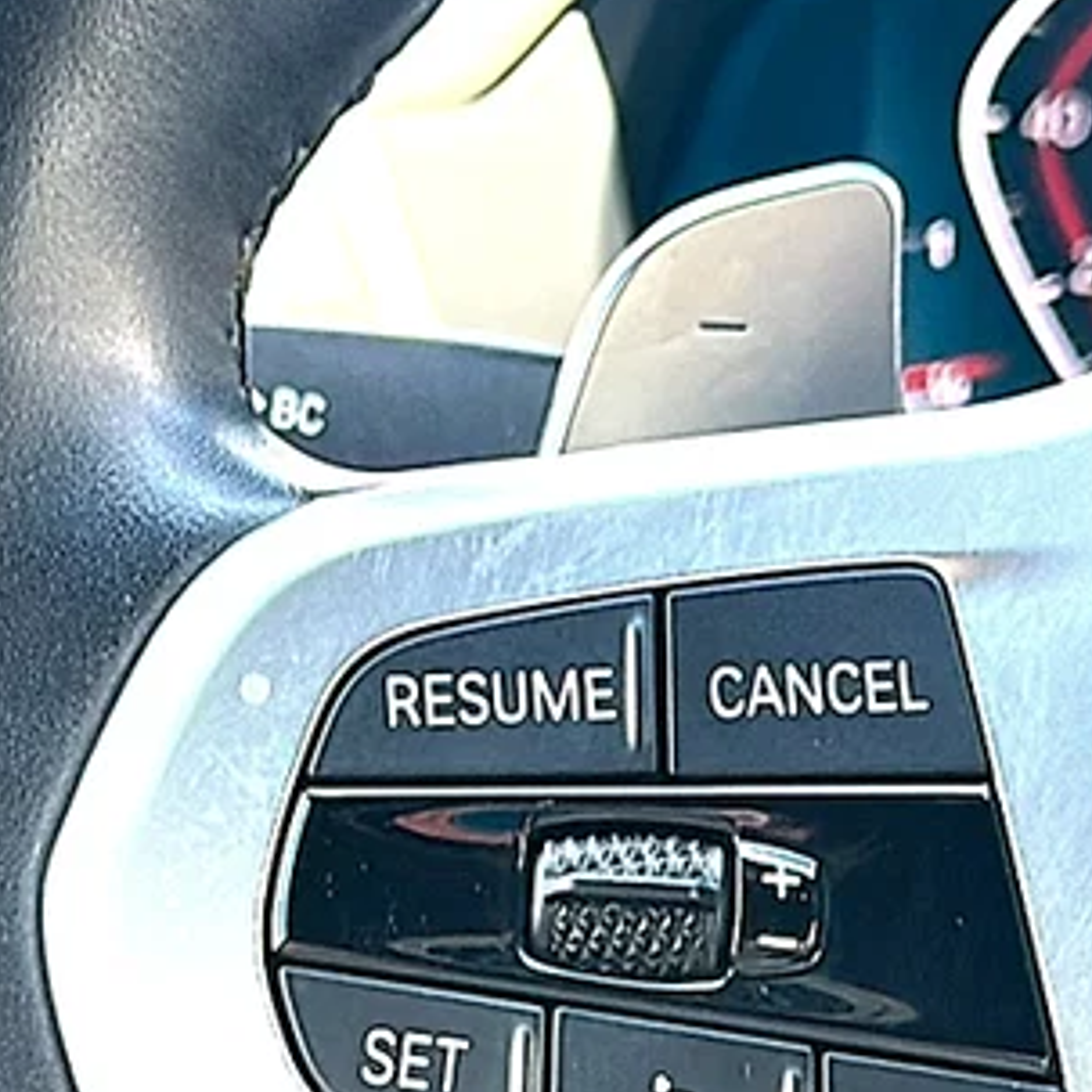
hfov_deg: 17.7
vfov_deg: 17.6
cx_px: 620
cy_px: 892
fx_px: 3498
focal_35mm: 98
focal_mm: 6.86
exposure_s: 1/123
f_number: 1.78
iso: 80
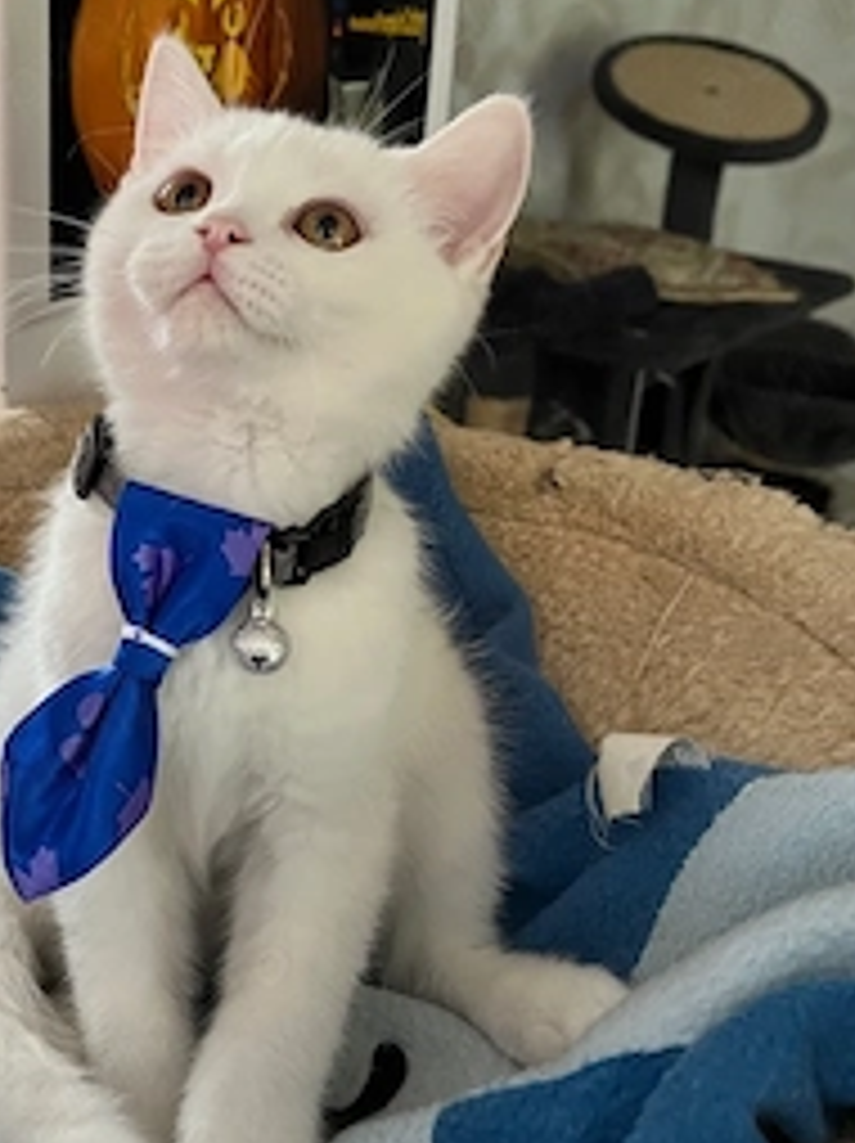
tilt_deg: -17.8
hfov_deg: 34.5
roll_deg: -3.0
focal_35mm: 41
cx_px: 234
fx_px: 1353
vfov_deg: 45.3
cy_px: 405
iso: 500
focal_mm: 5.1
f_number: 1.6
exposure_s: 1/52
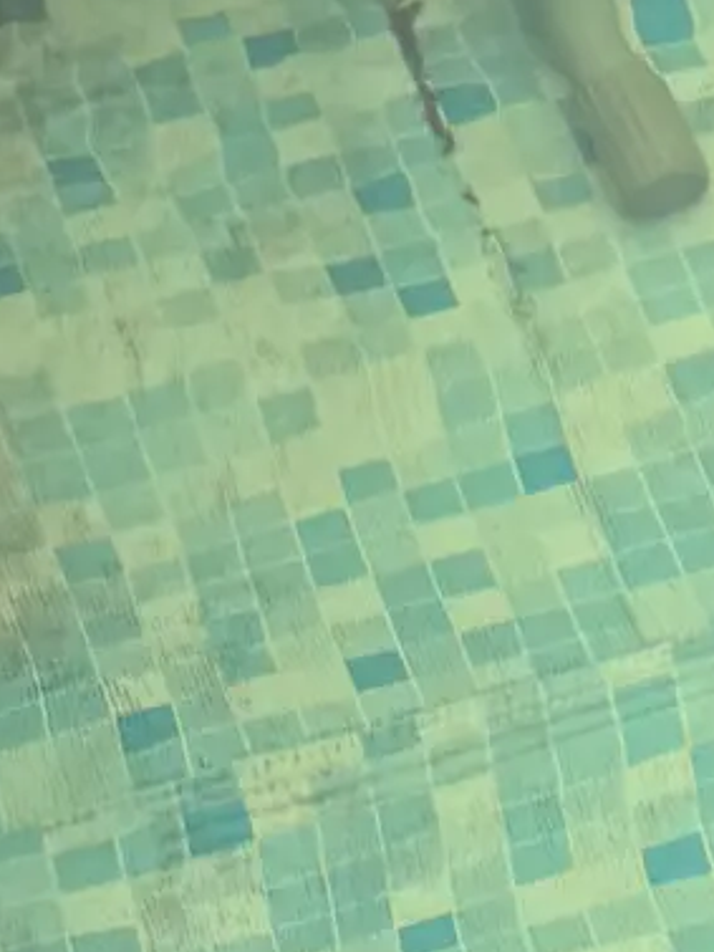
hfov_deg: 8.8
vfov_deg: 12.0
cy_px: 960
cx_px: 1140
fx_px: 4480
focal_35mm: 163
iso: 80
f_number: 1.78
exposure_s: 1/723
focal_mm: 6.76
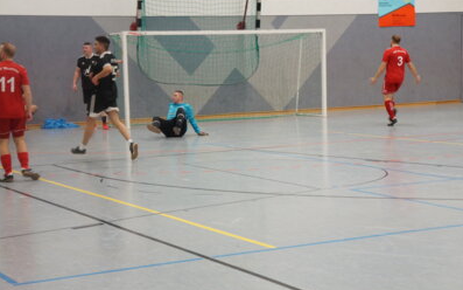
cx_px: 232
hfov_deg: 25.8
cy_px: 149
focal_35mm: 80
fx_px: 1009
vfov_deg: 16.3
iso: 1600
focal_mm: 52
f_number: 5
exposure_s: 1/100
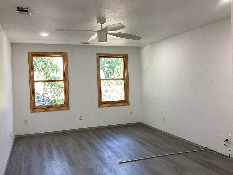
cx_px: 123
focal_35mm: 33
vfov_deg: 42.9
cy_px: 86
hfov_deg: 55.3
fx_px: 222
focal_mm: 3.3
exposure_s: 1/60
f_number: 2.4
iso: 50
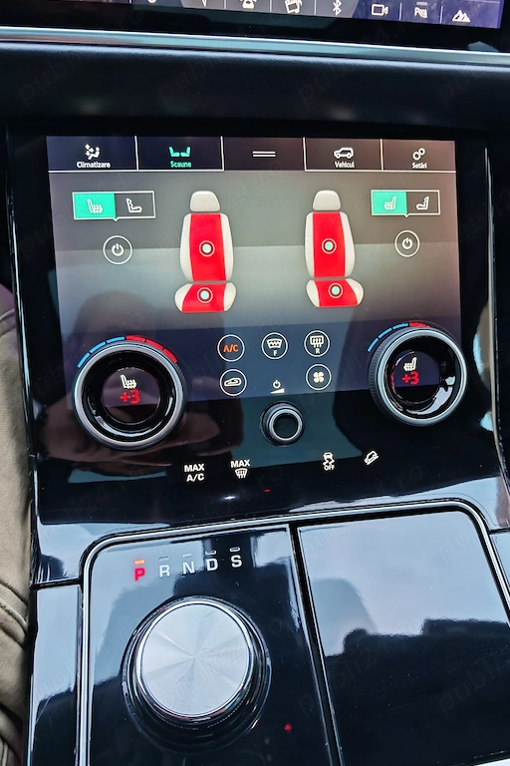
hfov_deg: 49.4
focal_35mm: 26
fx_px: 552
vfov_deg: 69.4
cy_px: 392
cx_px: 290
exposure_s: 1/50
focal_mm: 6.83
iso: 200
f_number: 2
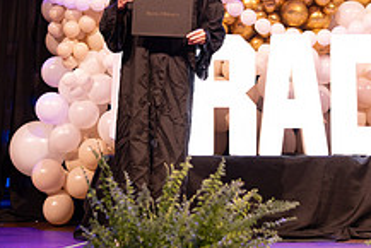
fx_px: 856
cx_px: 205
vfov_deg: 15.7
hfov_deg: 24.4
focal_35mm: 83
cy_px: -67
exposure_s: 1/200
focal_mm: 40
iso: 1600
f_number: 4
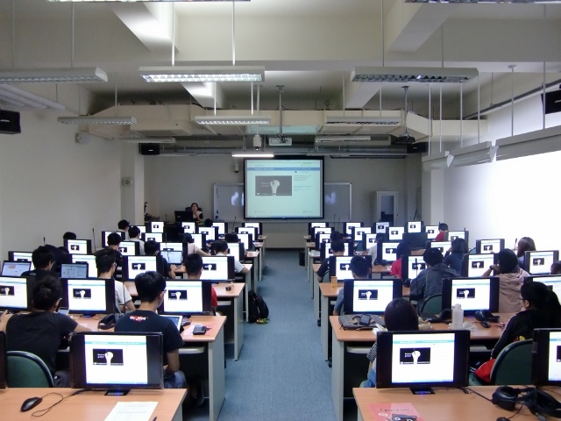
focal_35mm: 28
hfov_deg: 63.4
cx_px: 280
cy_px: 210
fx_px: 454
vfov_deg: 49.7
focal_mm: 4.9
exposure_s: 1/50
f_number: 2.6
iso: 400
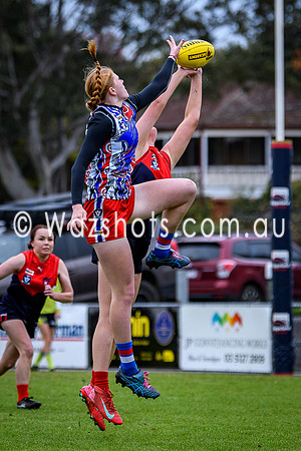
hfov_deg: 3.6
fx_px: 4796
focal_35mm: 382
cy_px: 197
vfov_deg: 5.4
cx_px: 137
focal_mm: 130
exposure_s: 1/1600
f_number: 2.8
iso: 280
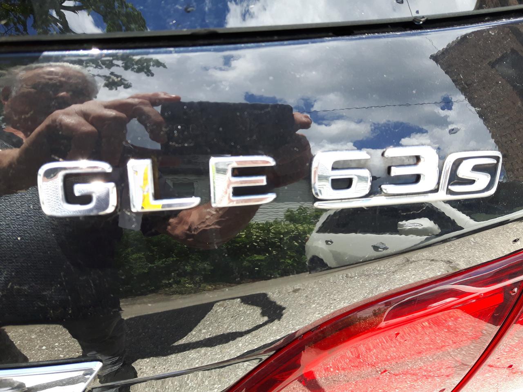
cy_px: 196
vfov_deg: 45.4
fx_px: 468
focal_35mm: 31
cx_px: 262
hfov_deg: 58.4
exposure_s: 1/176
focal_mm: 3.7
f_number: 1.9
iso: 40
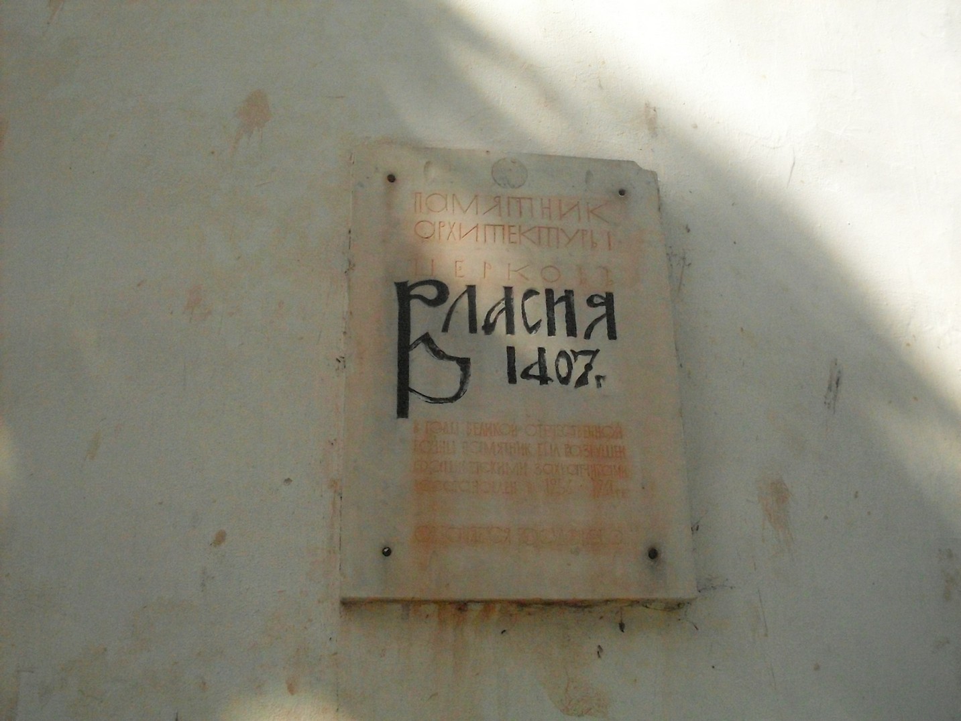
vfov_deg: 37.7
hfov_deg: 49.0
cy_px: 360
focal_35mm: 38
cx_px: 480
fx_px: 1055
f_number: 8.4
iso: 400
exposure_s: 1/500
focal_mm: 6.3
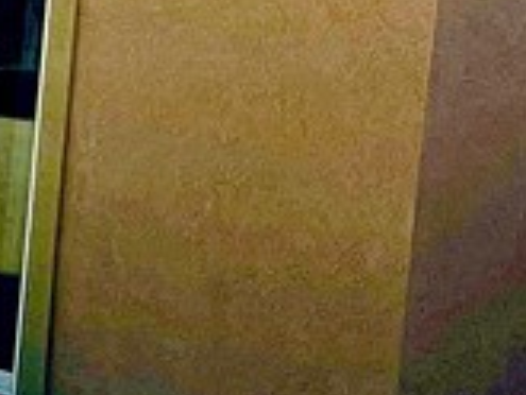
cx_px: -966
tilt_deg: -6.5
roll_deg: -2.0
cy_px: 61
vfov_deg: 9.2
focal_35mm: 161
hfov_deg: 9.8
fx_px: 2448
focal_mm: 5.7
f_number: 1.5
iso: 50
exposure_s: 1/6579
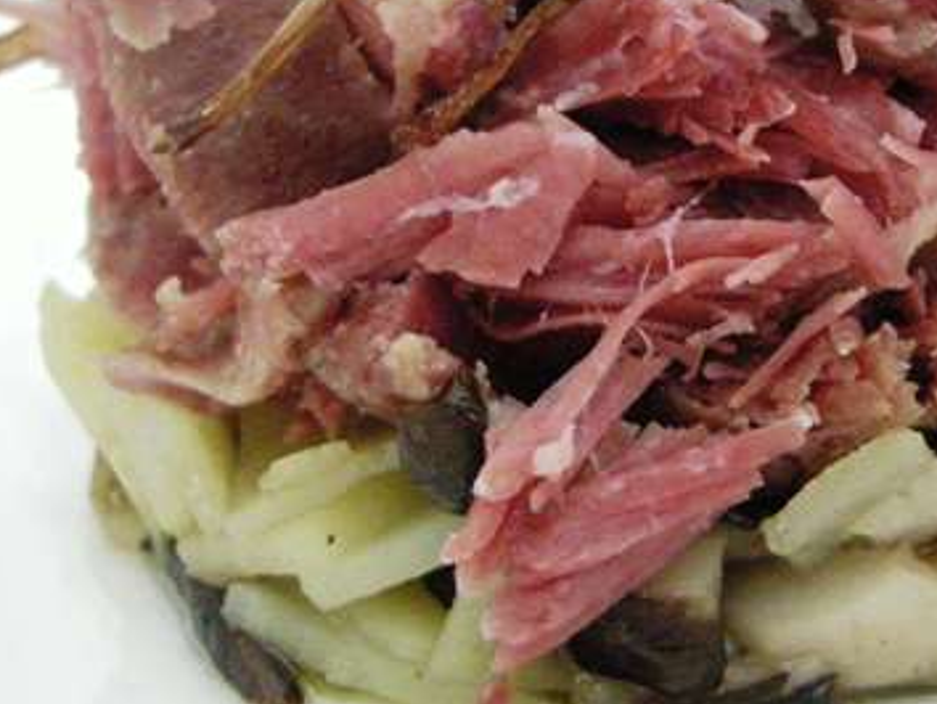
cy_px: 175
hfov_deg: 29.5
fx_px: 1761
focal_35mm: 65
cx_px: 664
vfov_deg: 22.4
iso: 1497
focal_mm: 7.5
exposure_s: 1/126
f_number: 2.7
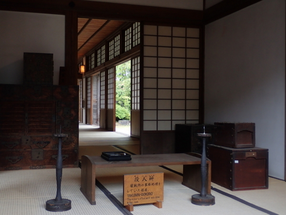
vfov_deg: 31.5
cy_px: 108
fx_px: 380
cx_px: 143
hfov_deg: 41.2
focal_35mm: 46
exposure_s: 1/100
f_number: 3.1
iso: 200
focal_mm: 8.41
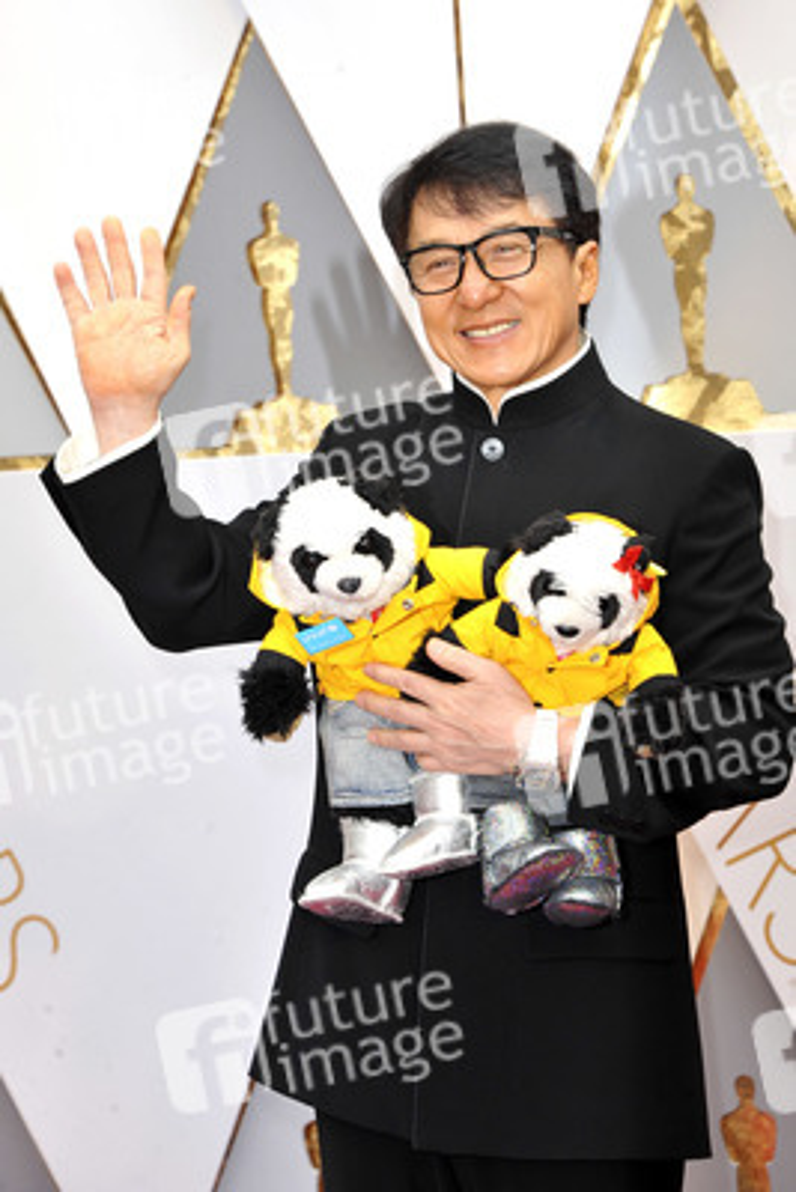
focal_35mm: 125
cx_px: 398
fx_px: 4142
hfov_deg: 11.0
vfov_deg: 16.4
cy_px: 596
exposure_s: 1/250
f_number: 7.1
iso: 1000
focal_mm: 125
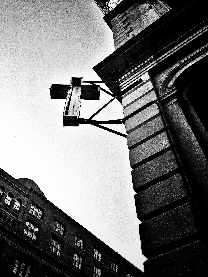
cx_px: 104
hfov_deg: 40.7
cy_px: 138
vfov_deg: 52.6
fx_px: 280
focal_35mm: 35
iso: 50
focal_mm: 4.28
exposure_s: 1/480
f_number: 2.4
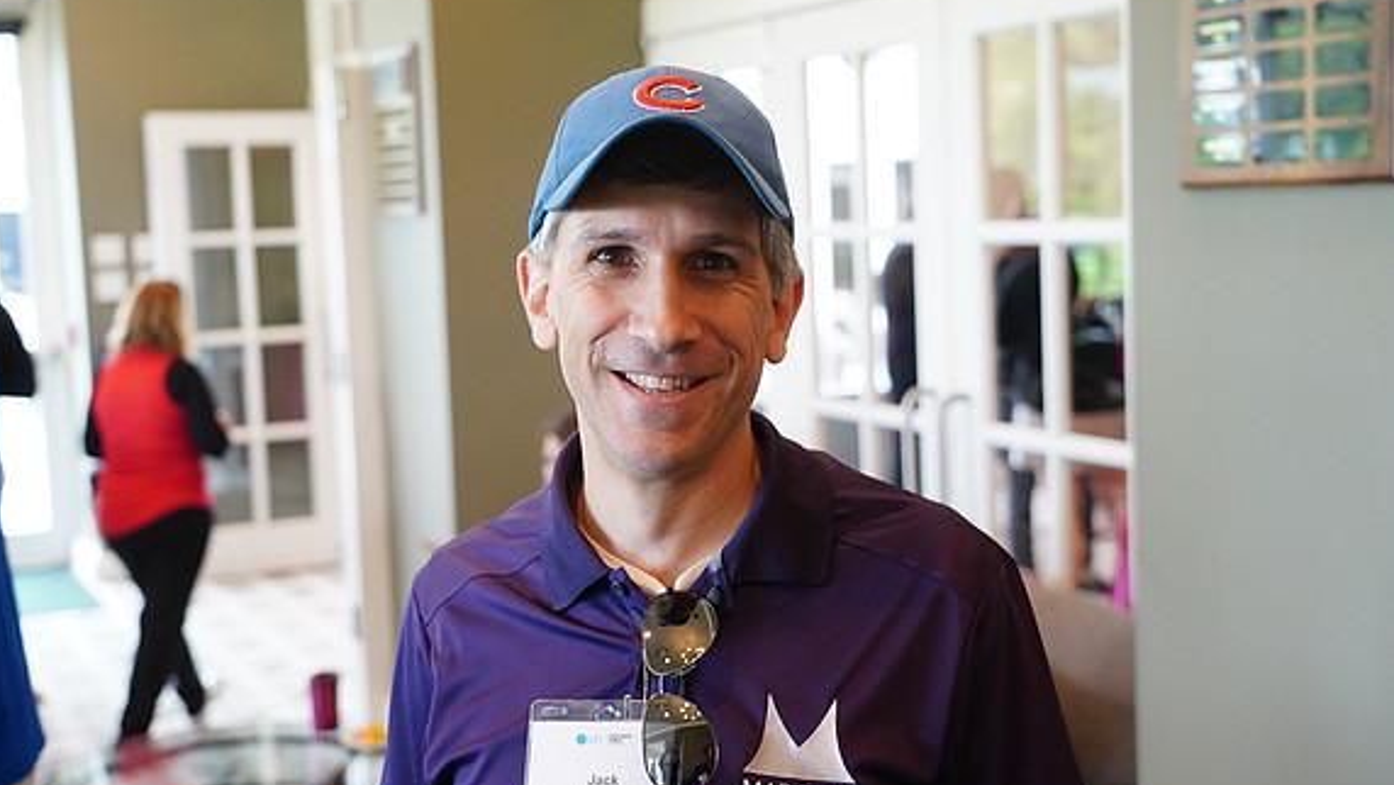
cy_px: 396
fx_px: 1885
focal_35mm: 51
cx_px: 690
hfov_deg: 40.6
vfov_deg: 23.5
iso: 3200
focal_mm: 48
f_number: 4.5
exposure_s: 1/100
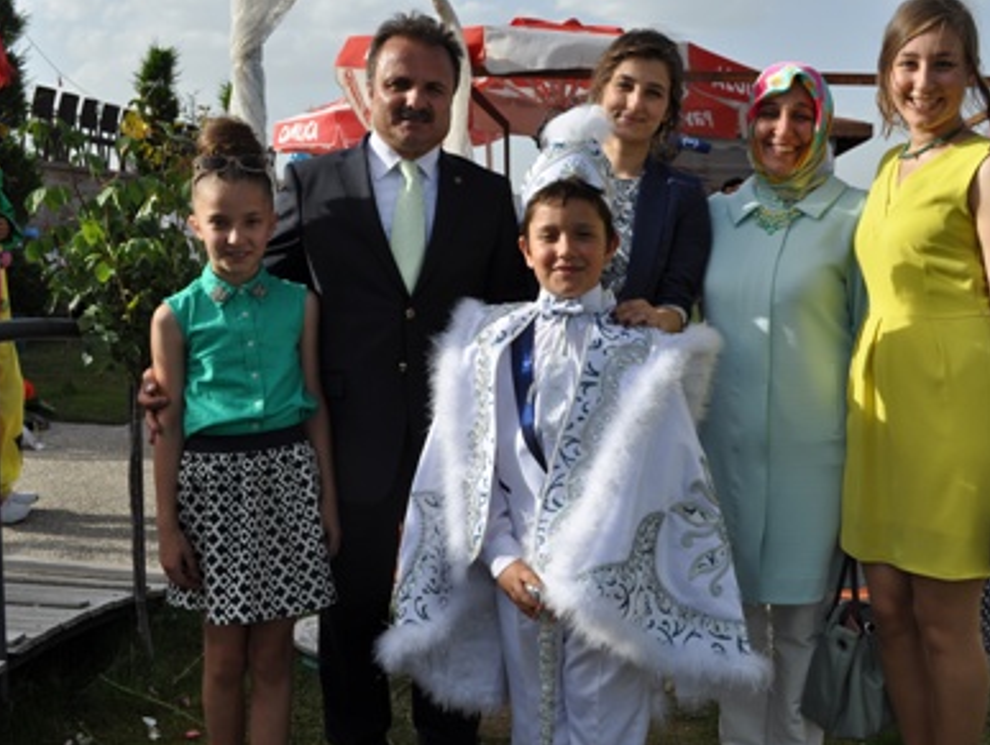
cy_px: 376
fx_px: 1145
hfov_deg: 46.7
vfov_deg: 36.0
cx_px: 555
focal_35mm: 40
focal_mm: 24
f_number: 10
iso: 200
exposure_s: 1/400
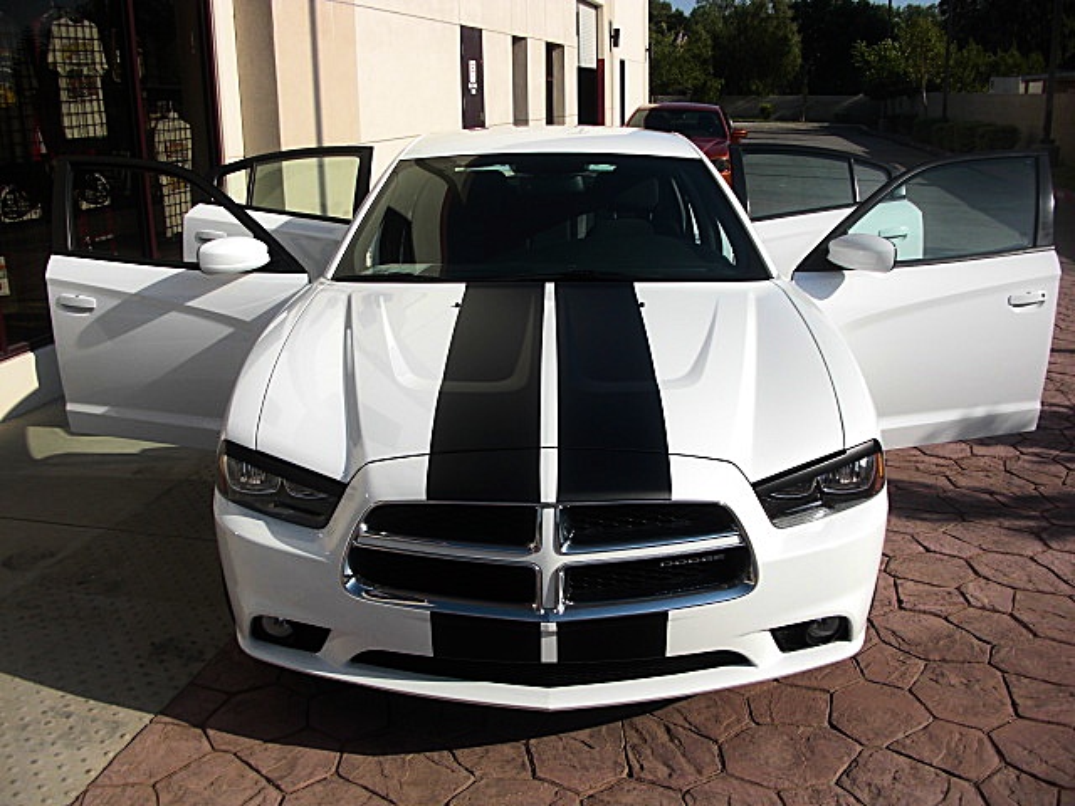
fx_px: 1118
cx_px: 538
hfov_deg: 51.4
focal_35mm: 36
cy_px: 403
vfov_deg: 39.7
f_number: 7.9
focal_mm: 6.3
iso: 50
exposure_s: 1/160
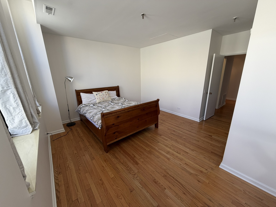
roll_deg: +1.5
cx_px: 138
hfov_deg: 102.1
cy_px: 104
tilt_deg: -14.3
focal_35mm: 14
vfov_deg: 85.7
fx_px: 112
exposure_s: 1/121
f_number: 2.2
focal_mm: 2.22
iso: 64
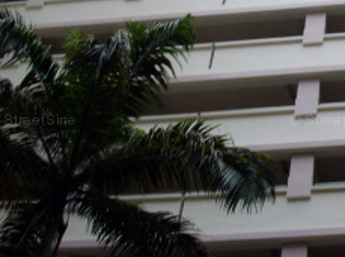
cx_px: 402
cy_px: -29
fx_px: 886
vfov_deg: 16.1
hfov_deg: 20.7
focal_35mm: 89
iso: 160
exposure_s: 1/100
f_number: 2.8
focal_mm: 6.2
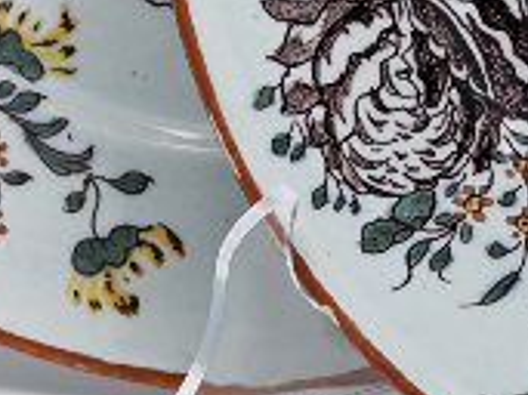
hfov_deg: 6.3
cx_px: -164
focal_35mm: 311
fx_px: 4740
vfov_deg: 4.8
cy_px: -77
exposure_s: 1/25
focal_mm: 46
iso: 100
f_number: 10
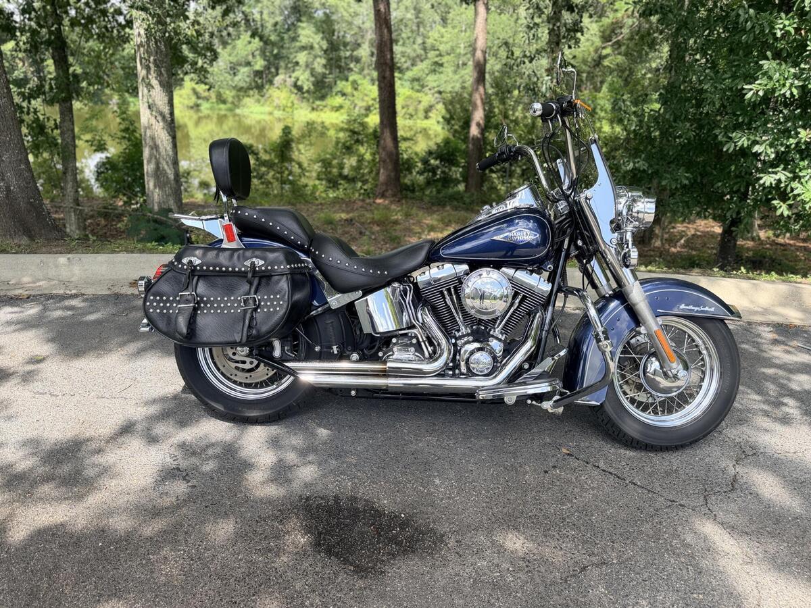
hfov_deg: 71.6
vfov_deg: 56.8
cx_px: 406
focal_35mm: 24
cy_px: 304
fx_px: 562
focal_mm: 6.76
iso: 100
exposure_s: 1/1091
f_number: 1.78
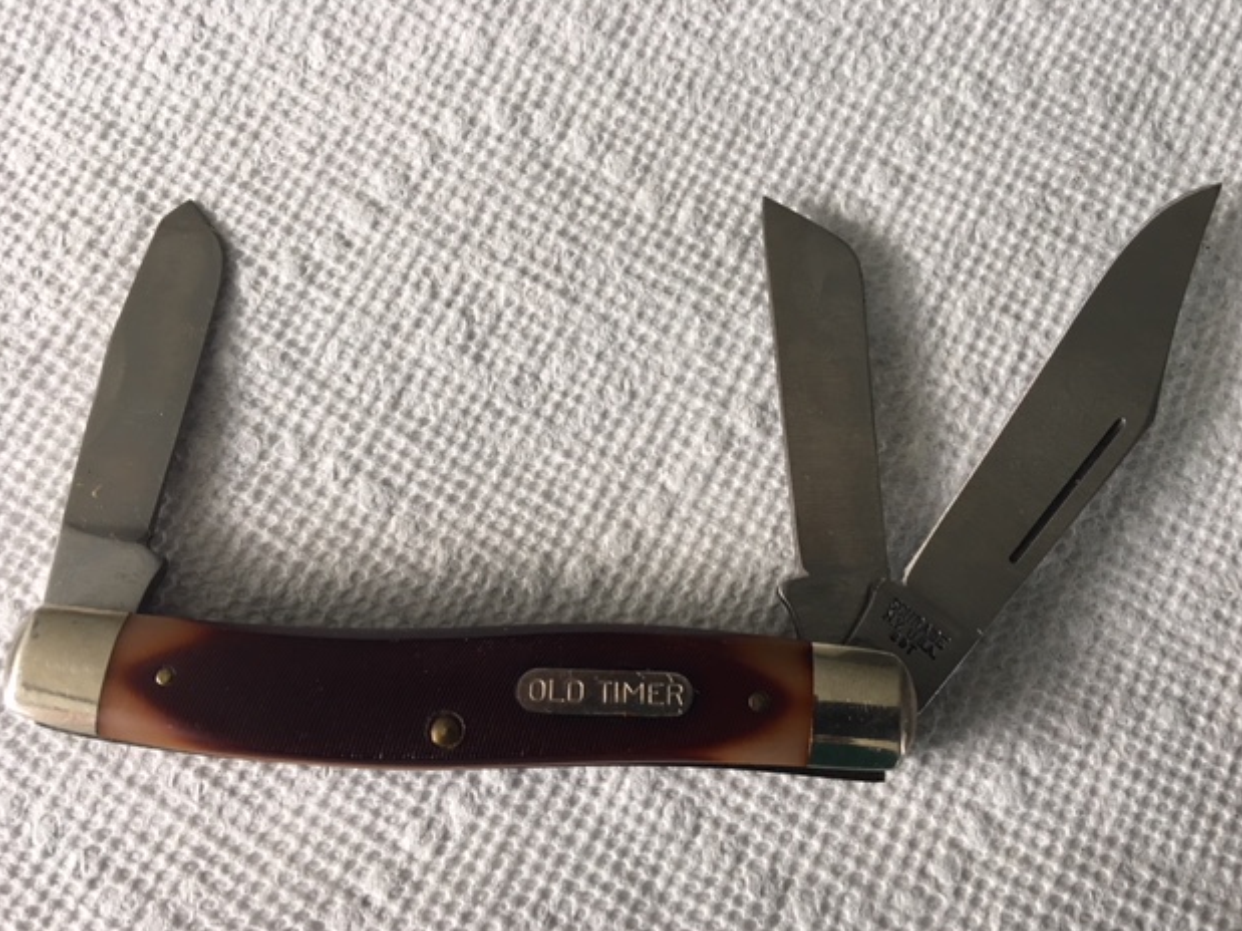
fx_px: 1076
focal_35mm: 30
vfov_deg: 46.8
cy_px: 474
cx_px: 614
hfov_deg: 60.0
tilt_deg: -75.9
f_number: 2.2
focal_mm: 4.15
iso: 32
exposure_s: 1/30
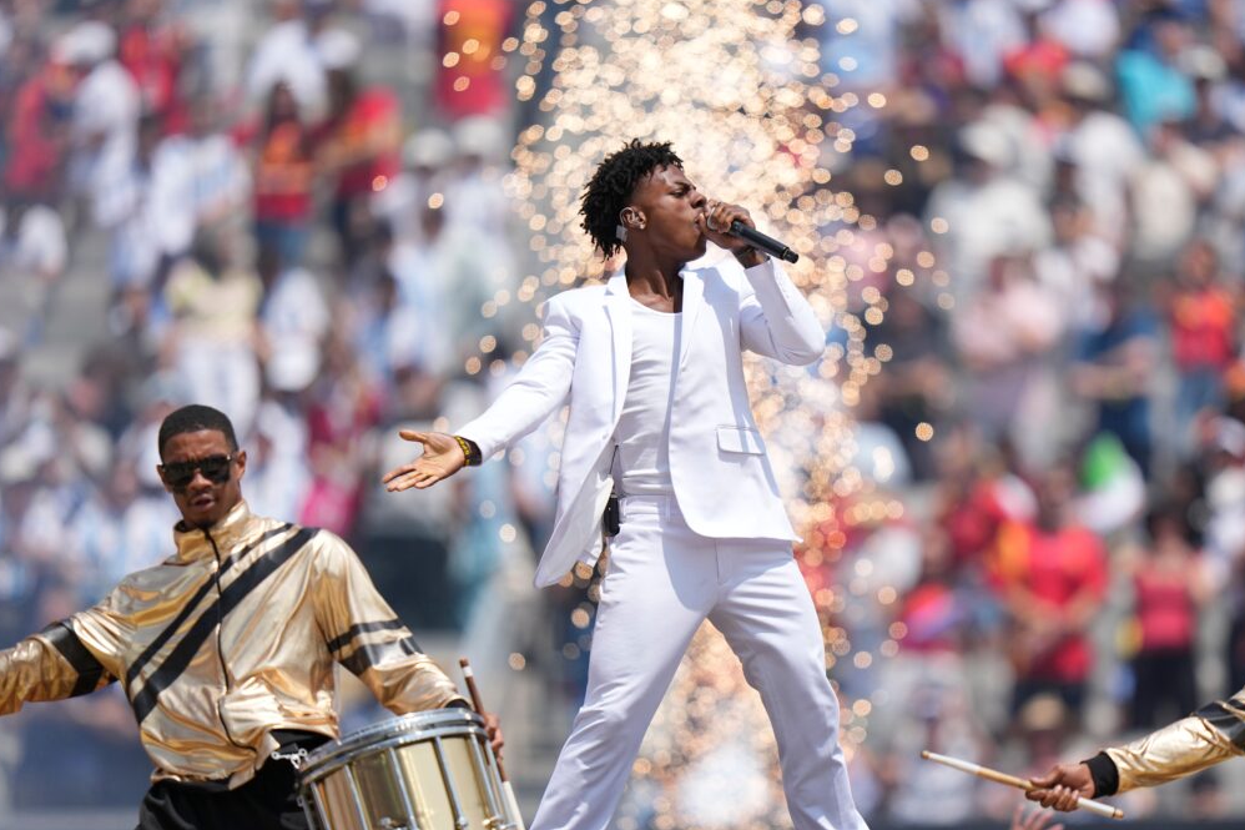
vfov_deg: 2.9
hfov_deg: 4.3
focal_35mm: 481
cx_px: 714
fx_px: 16631
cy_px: 472
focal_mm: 400
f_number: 2.8
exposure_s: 1/8000
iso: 400
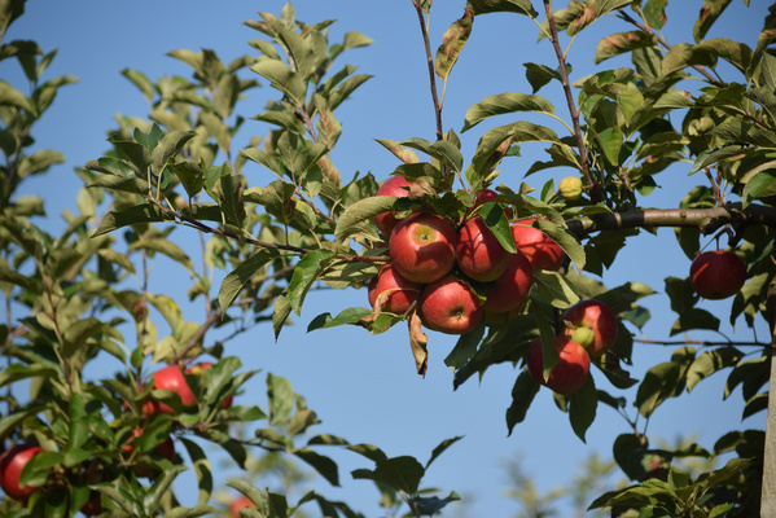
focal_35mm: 129
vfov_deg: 10.6
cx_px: 388
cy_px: 259
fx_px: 2782
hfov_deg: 15.9
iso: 400
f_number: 4.5
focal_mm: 86
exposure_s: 1/2500
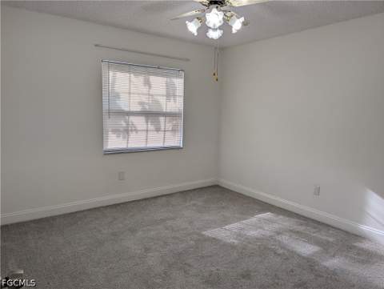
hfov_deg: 71.5
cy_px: 144
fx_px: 267
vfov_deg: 56.9
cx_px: 192
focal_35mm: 24
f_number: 1.68
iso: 21
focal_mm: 6.9
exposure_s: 1/205
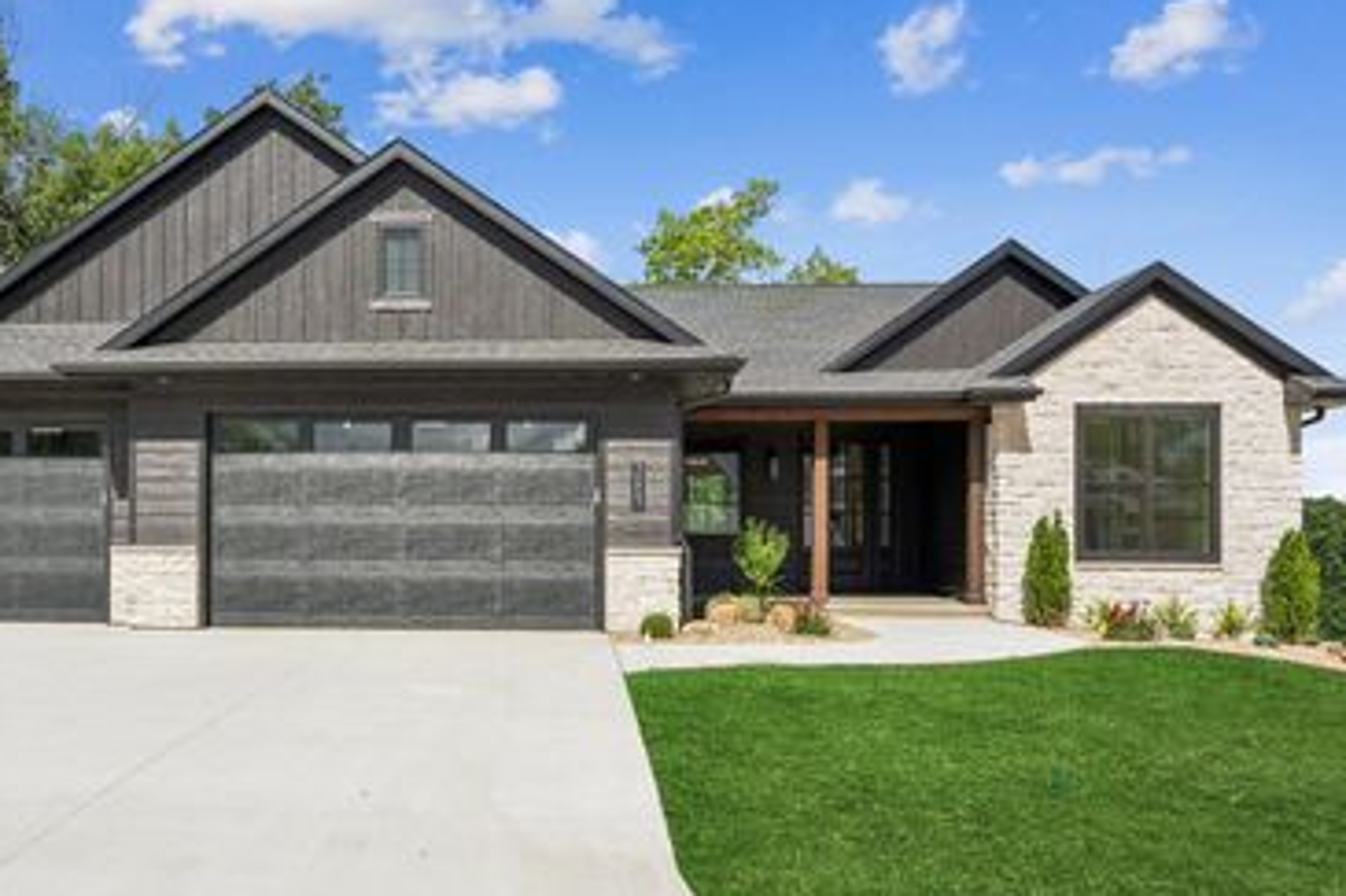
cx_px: 498
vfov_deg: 49.2
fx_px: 972
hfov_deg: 68.2
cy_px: 363
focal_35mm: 26
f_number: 9
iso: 400
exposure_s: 1/1600
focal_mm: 19
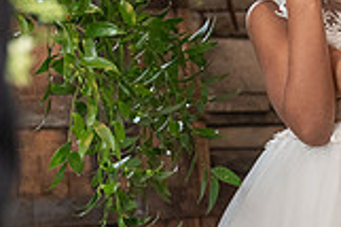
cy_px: 21
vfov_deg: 1.5
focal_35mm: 930
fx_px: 8800
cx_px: 387
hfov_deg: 2.2
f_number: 4
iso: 2000
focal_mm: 198
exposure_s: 1/200
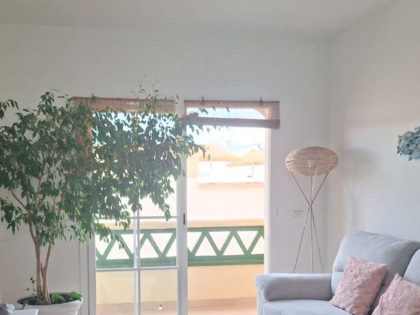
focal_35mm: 41
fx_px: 498
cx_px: 159
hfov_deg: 45.4
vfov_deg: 34.5
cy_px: 231
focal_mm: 5.54
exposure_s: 1/100
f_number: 1.8
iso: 200
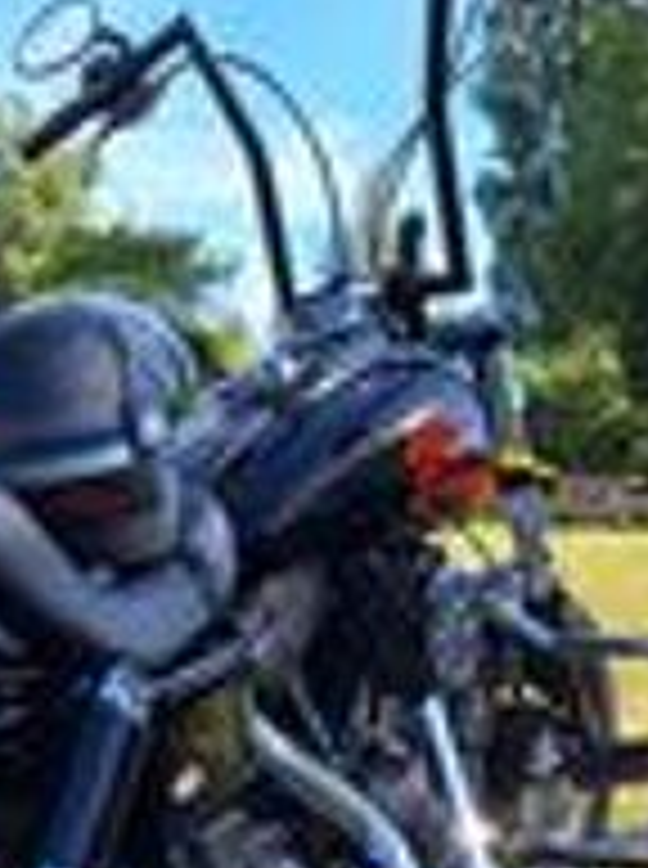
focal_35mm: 51
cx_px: 81
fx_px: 1277
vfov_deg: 35.9
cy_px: 735
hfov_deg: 27.6
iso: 40
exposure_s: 1/1284
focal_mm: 5.54
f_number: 1.8
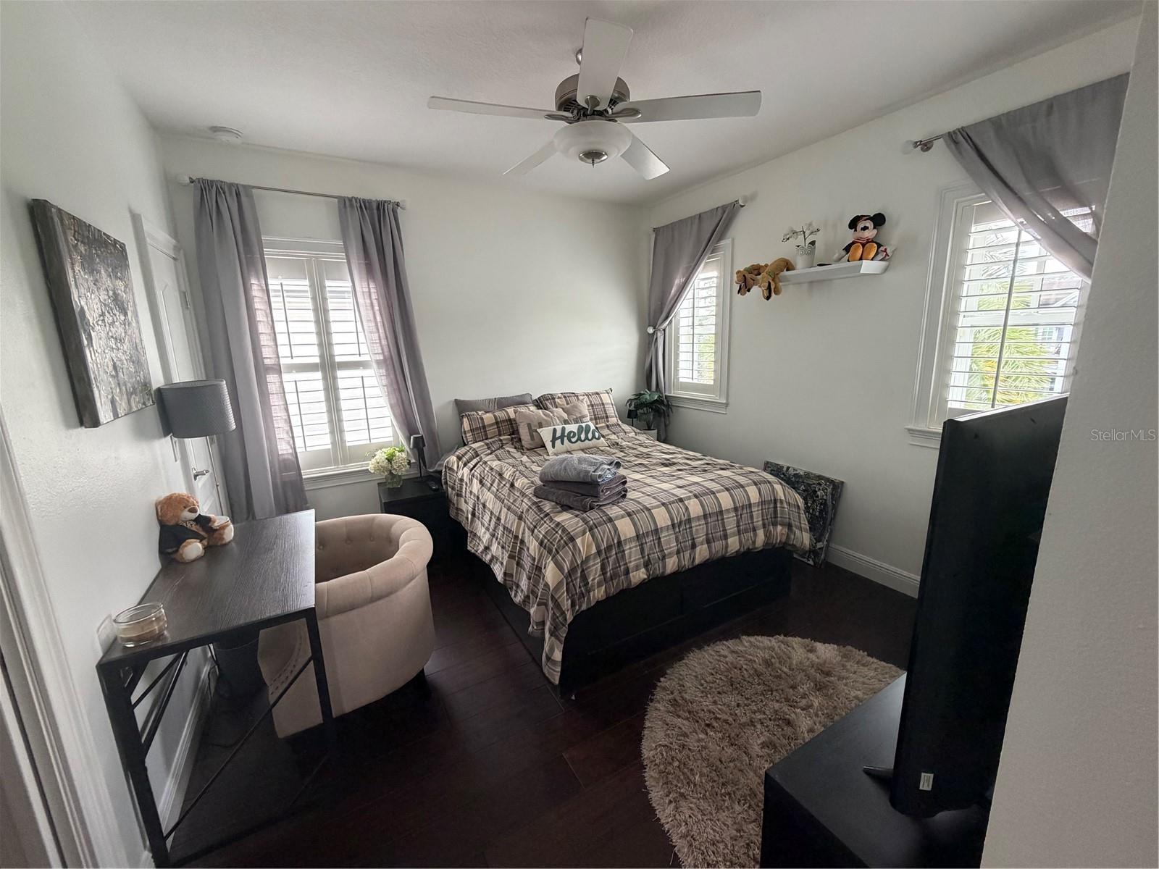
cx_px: 580
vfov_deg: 85.7
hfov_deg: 102.1
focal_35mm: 14
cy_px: 434
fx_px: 469
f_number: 2.2
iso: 320
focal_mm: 2.22
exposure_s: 1/75
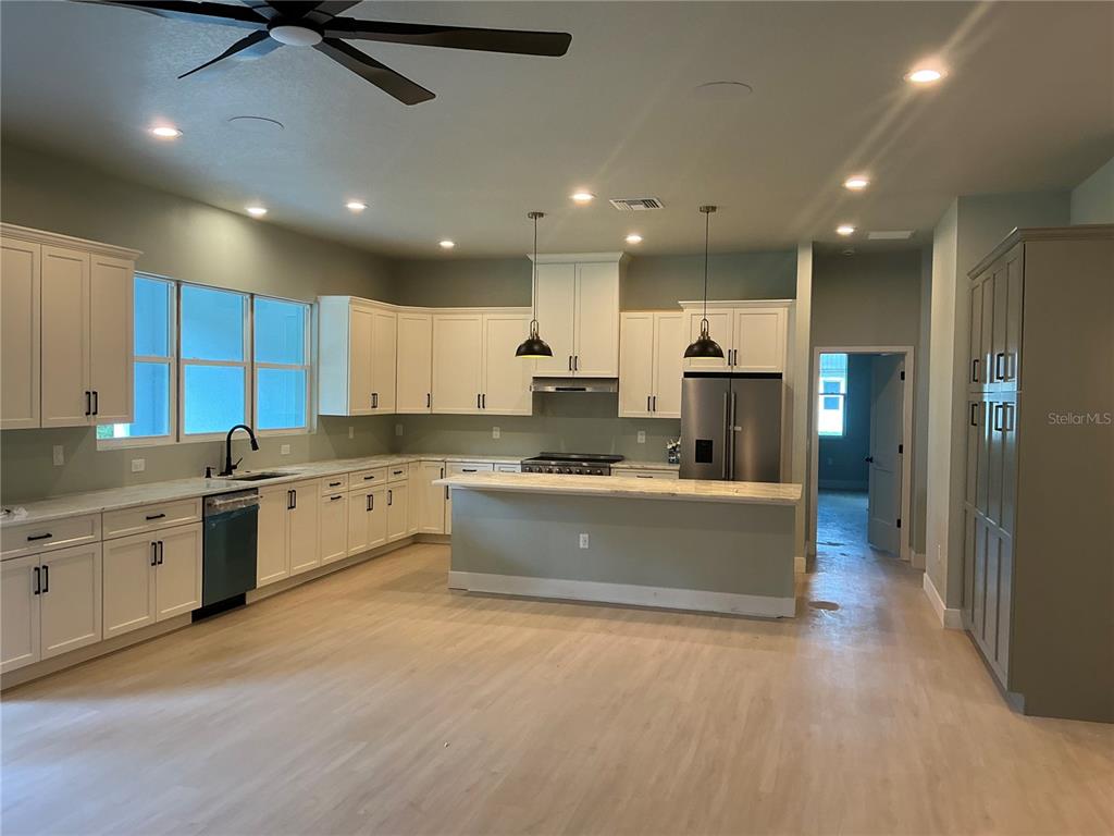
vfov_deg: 49.7
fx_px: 901
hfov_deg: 63.4
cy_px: 418
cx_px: 557
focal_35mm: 28
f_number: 1.8
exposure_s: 1/60
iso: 50
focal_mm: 3
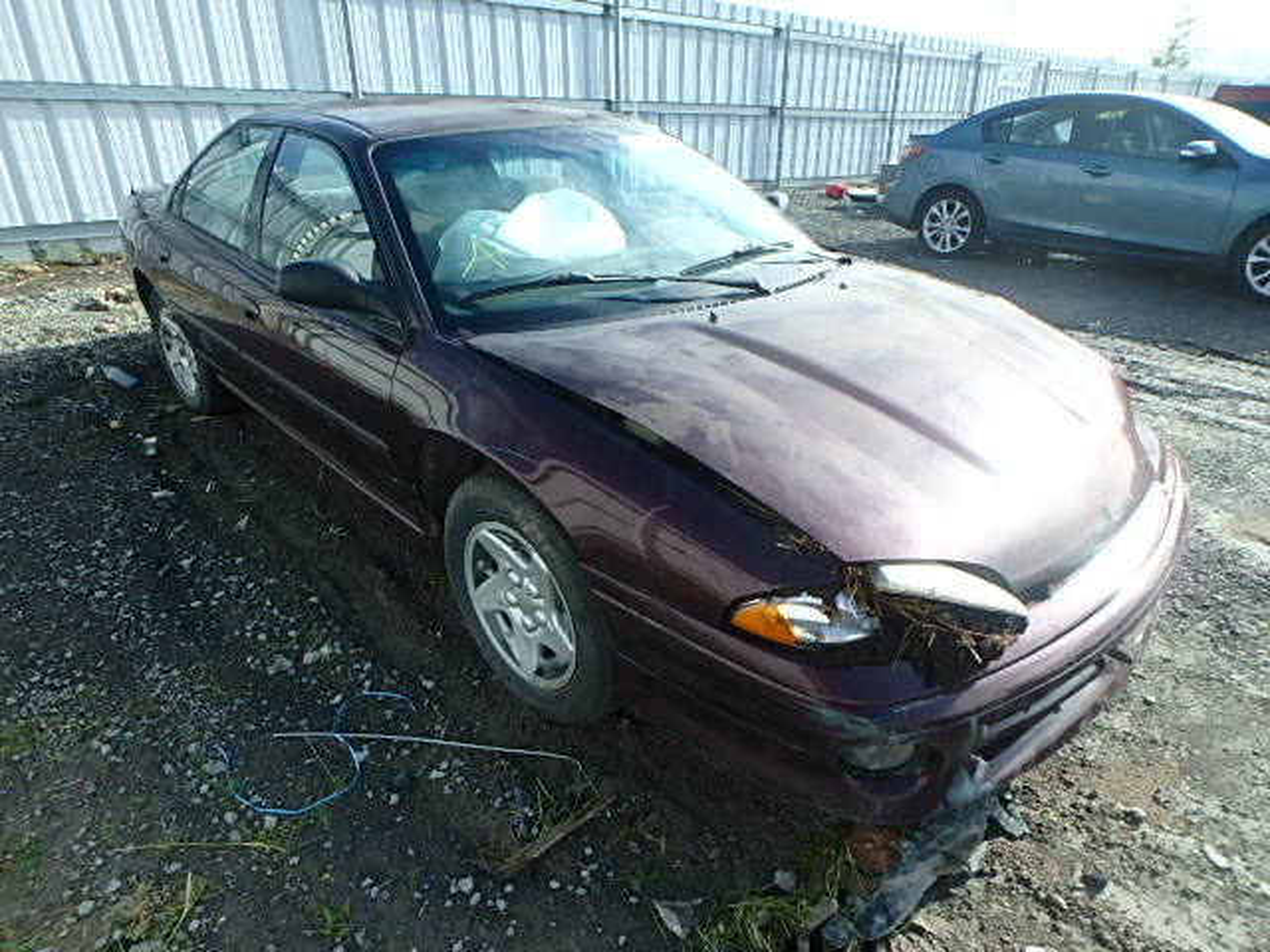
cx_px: 635
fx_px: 770
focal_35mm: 21
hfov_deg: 79.0
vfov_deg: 63.4
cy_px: 476
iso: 125
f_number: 3.5
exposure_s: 1/500
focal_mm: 3.7
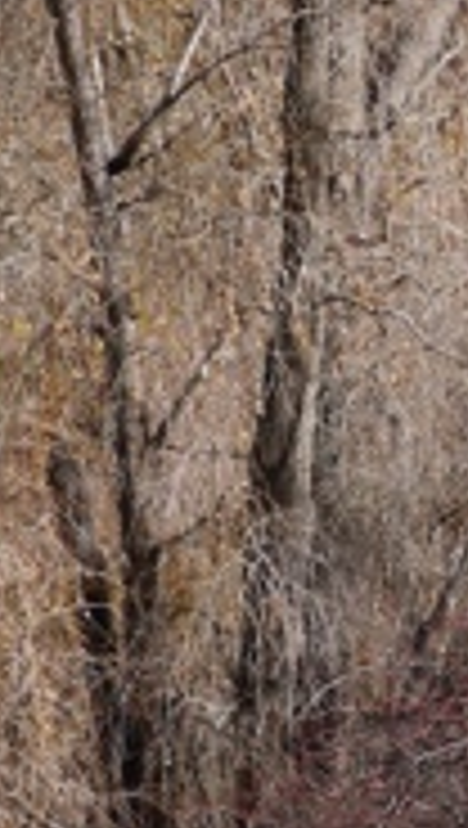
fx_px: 17958
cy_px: 886
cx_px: 914
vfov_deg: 2.6
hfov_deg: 1.5
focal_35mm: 817
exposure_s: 1/500
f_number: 5.6
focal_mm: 115
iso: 100
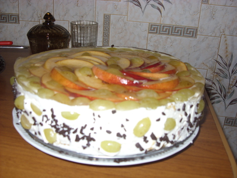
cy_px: 89
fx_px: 260
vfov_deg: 37.8
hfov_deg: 49.0
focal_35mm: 38
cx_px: 118
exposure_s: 1/30
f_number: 2.8
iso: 50
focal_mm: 6.3
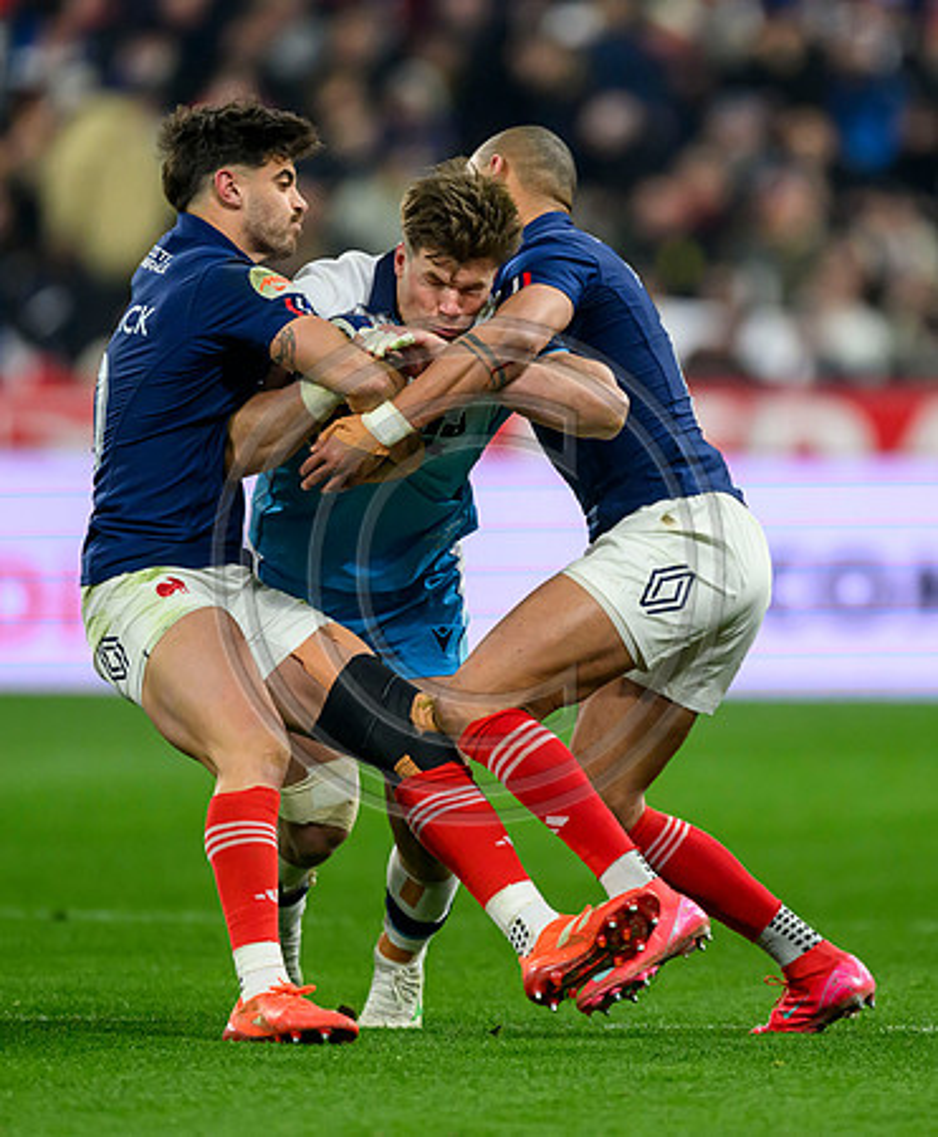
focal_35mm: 854
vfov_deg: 2.2
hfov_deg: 1.8
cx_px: 649
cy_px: 517
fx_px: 29117
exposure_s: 1/1600
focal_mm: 560
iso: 3200
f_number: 4
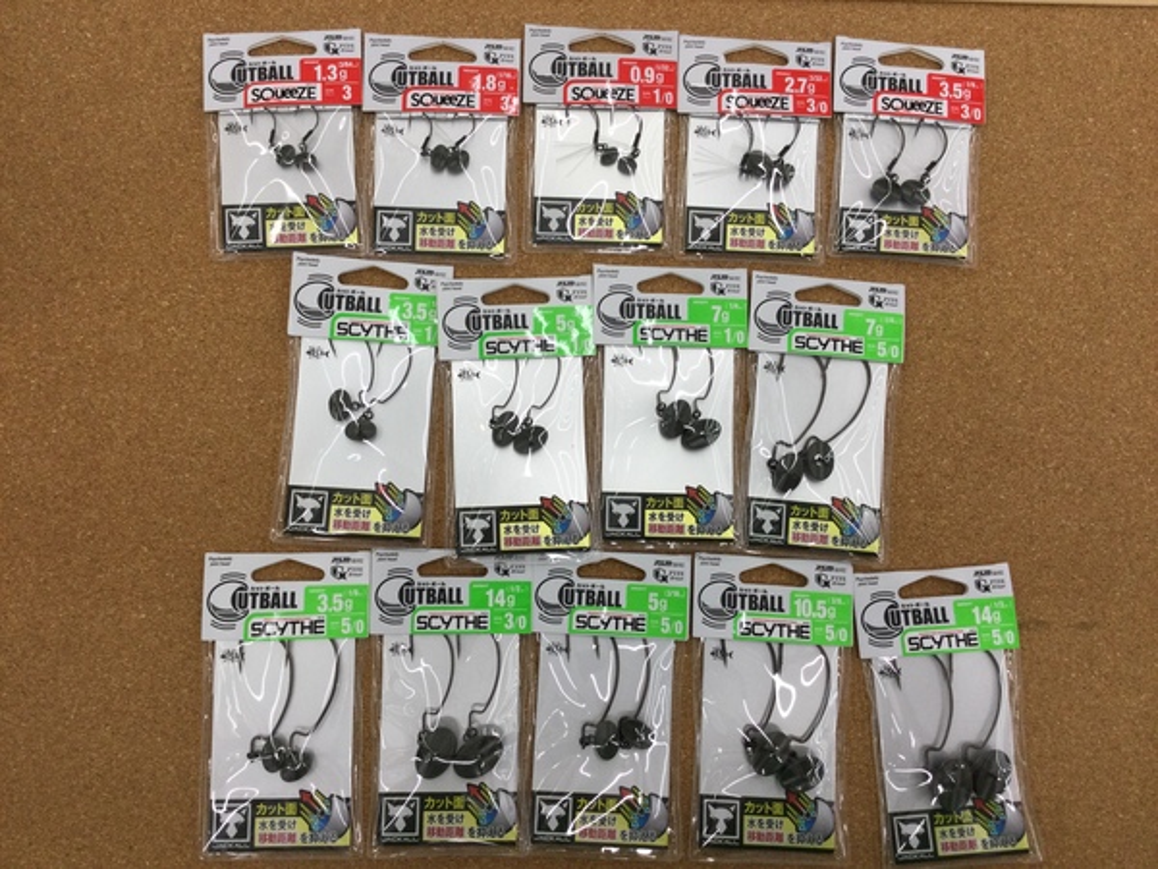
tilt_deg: -83.9
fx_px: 1037
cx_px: 579
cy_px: 434
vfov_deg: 45.4
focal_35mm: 31
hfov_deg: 58.4
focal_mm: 3.3
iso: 25
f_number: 2.4
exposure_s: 1/40
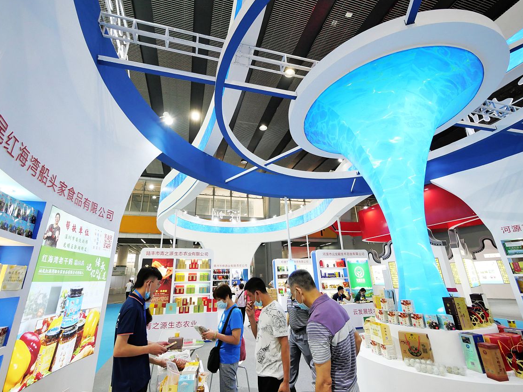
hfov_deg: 98.1
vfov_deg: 81.7
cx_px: 252
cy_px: 199
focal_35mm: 15
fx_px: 227
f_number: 4
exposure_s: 1/160
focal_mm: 7
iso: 1600
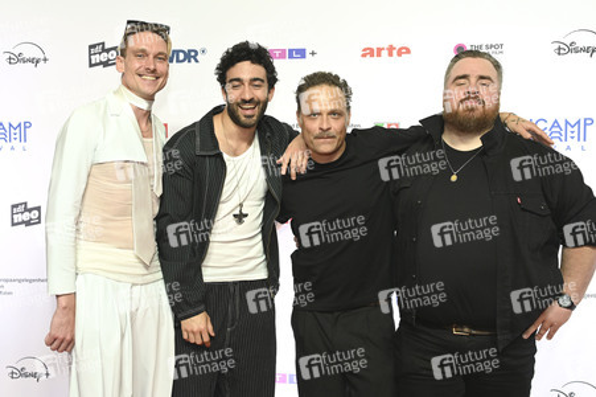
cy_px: 198
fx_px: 811
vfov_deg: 27.5
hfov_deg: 40.4
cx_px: 298
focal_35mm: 49
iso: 1600
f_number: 5
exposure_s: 1/200
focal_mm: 49
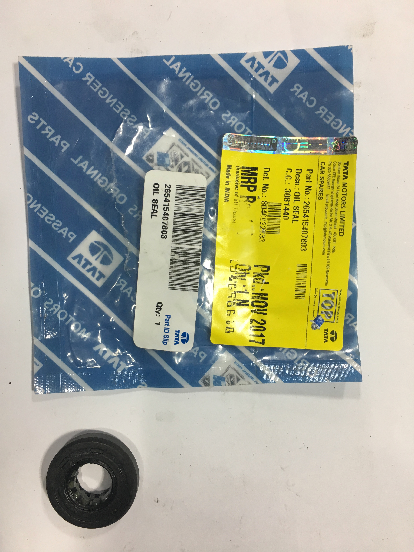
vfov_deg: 61.7
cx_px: 207
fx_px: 462
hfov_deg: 48.2
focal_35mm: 29
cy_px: 276
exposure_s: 1/33
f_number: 2.2
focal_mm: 4.15
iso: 80
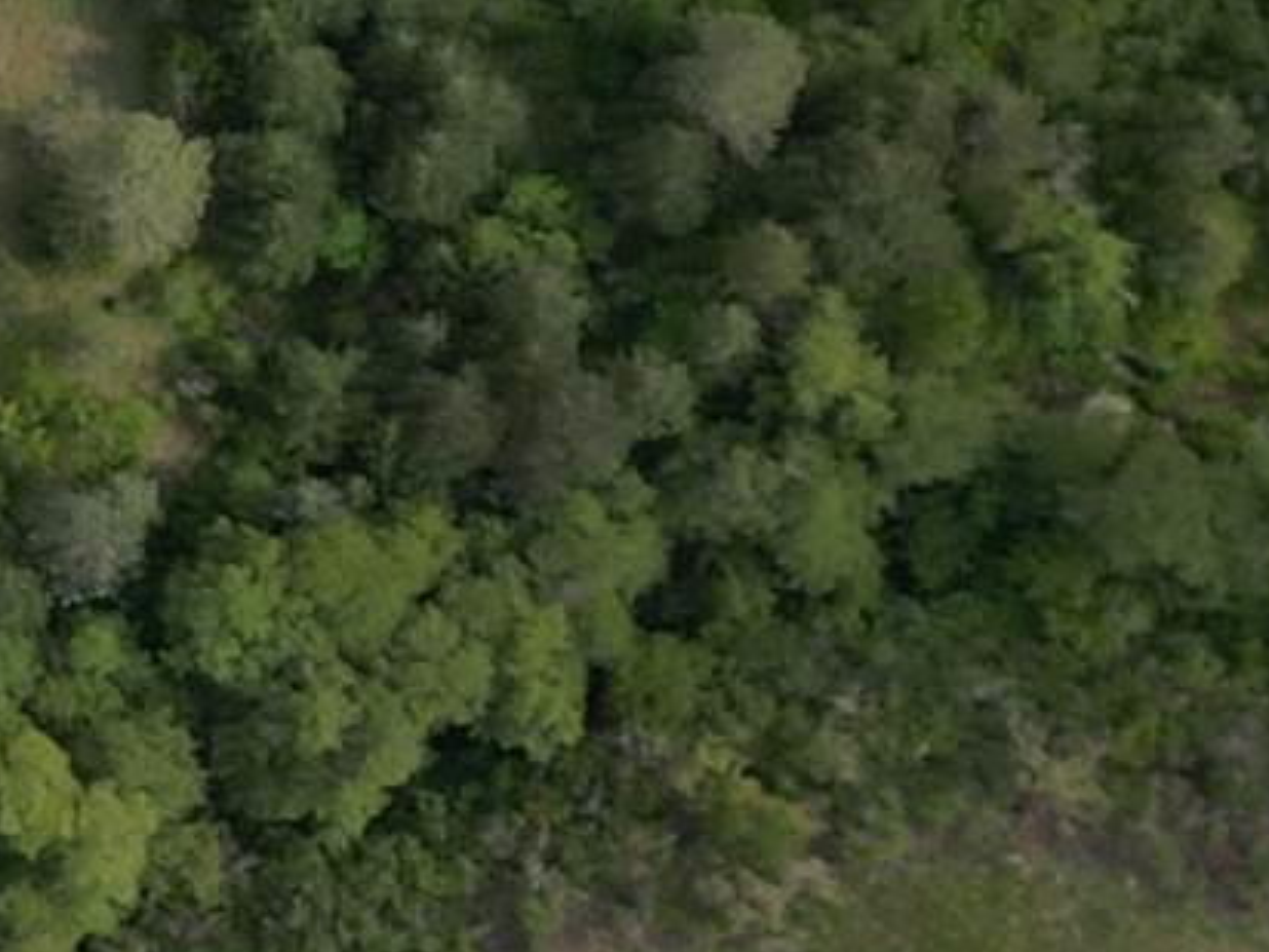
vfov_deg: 8.3
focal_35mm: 179
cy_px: 145
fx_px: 6562
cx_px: -2590
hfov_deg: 8.9
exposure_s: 1/100
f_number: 1.7
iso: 100
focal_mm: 6.72
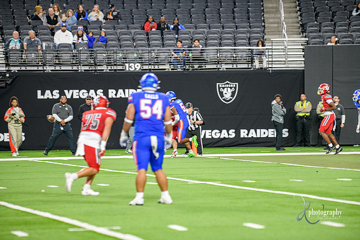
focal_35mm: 210
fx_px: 2100
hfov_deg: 9.8
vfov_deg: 6.5
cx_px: 180
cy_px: 120
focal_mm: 210
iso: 1000
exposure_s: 1/400
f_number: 2.8
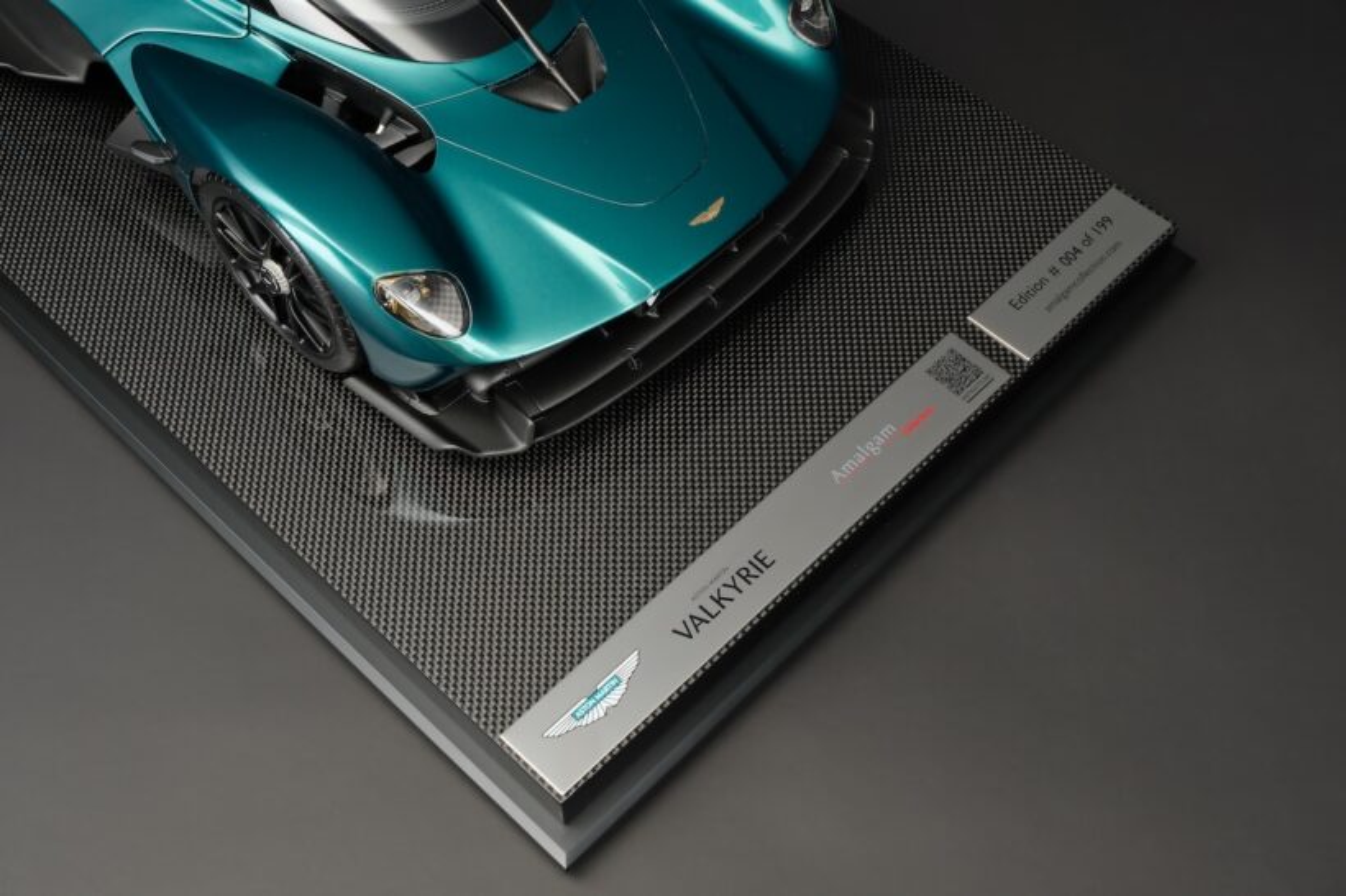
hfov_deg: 44.5
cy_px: 448
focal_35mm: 44
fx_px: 1644
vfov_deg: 30.5
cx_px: 673
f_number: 20
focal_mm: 29.2
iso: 320
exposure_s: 1/125
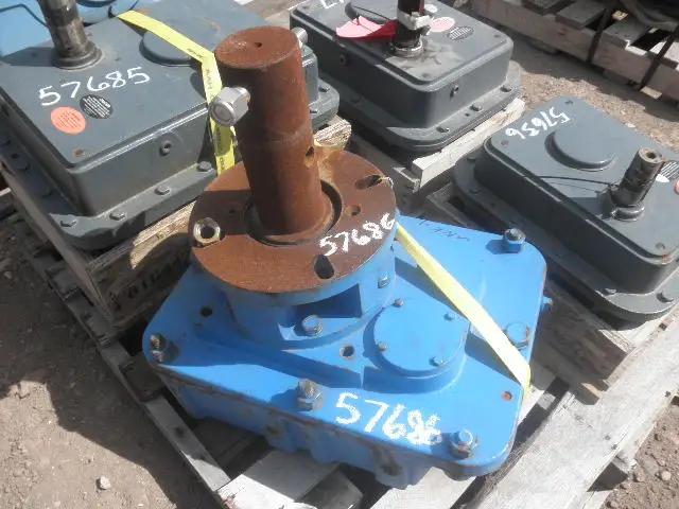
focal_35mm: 28
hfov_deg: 63.4
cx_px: 340
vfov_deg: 49.7
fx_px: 549
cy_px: 254
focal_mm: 5
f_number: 8.5
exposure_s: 1/100
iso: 64
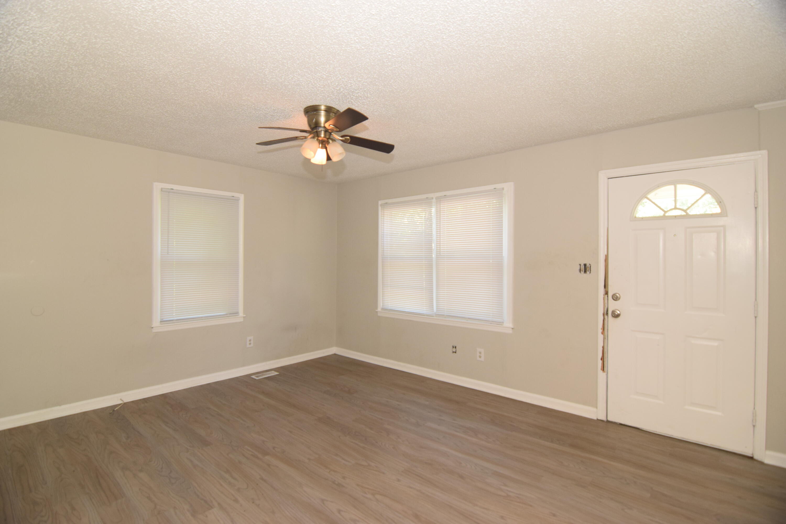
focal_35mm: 16
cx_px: 393
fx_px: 360
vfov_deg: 72.1
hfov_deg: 95.0
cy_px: 262
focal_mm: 11
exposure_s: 1/80
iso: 800
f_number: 4.5
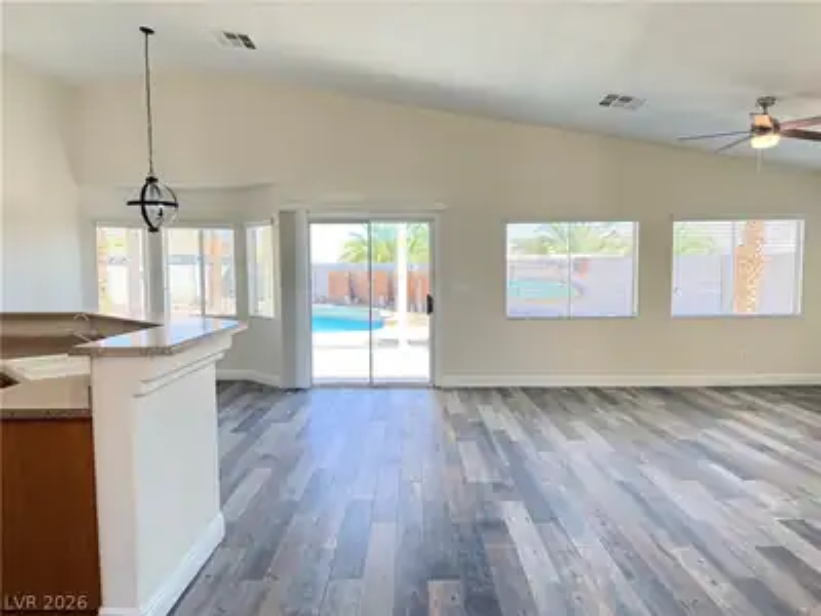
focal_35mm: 24
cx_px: 410
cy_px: 308
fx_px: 569
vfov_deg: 56.8
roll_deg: +0.1
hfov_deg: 71.6
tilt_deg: -3.4
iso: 125
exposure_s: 1/120
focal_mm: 6.76
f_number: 1.78
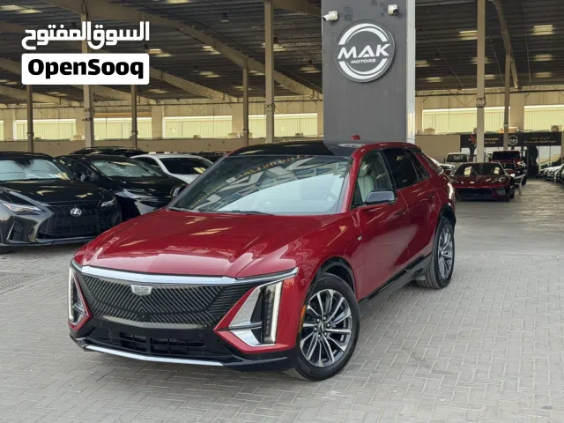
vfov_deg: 30.3
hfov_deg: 39.7
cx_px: 282
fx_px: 782
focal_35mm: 48
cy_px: 212
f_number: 1.78
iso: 64
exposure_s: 1/417
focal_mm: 6.76
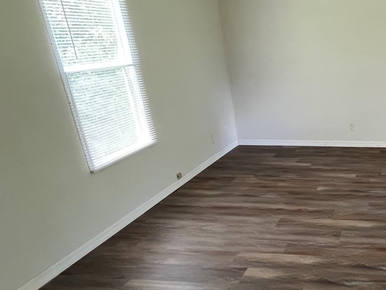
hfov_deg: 53.1
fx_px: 323
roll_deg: +0.8
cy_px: 164
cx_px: 355
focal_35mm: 29
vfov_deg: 48.1
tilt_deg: -20.8
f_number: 1.8
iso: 500
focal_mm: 1.57
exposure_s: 1/60
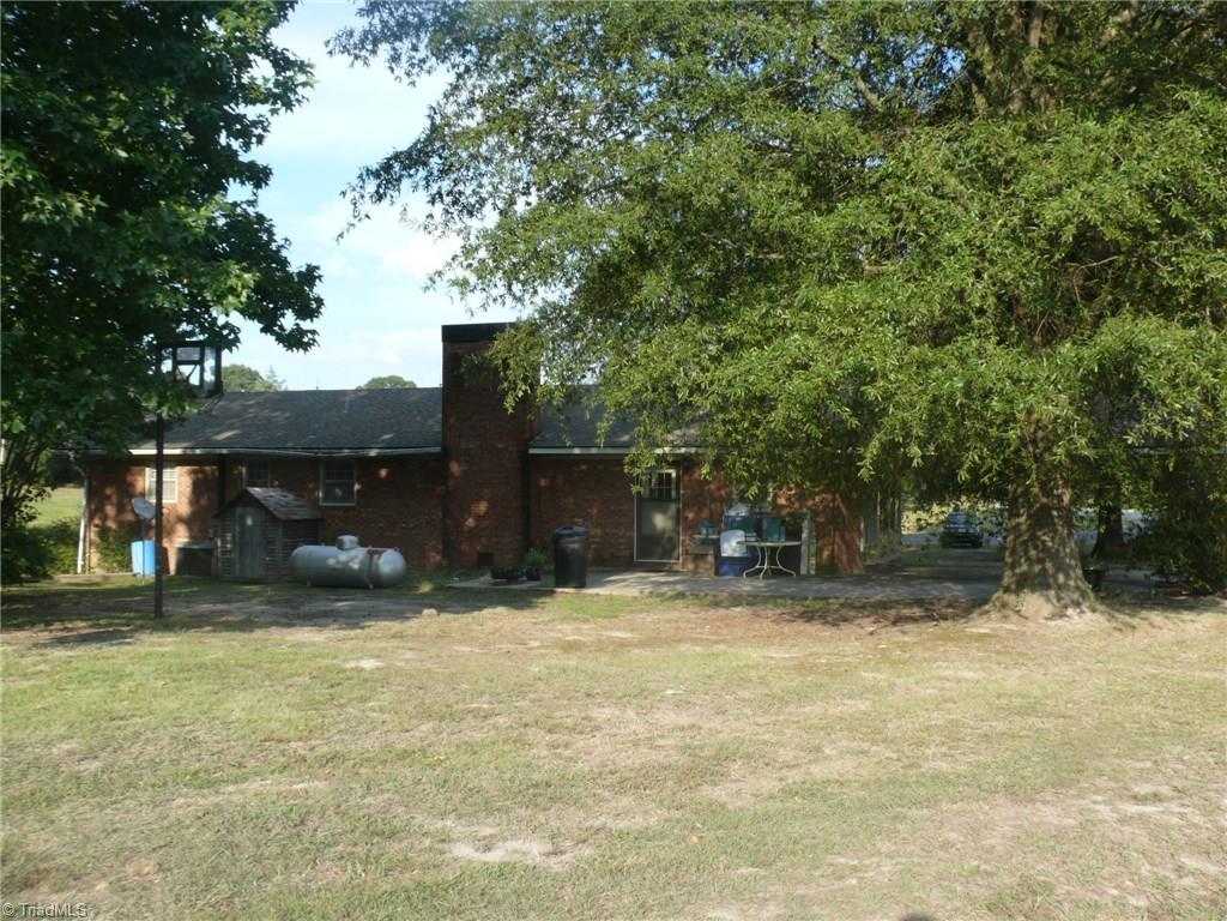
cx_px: 614
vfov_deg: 40.7
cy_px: 460
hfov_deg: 52.6
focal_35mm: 35
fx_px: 1241
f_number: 5.6
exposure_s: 1/200
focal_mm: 7.4
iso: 100
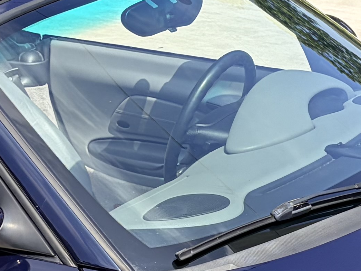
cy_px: 246
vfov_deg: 10.4
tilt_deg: -18.7
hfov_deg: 13.9
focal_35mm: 142
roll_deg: +1.8
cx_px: 186
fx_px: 1481
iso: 50
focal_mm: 5.96
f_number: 1.6
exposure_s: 1/3125
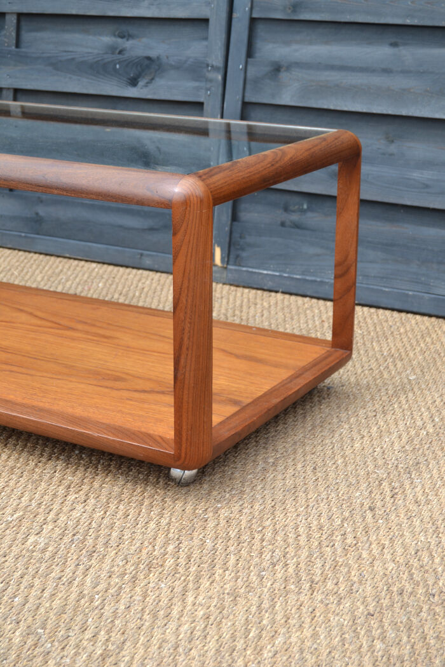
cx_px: 222
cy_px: 334
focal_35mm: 60
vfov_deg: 33.4
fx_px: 1112
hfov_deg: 22.6
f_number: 6.3
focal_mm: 40
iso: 100
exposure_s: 1/160
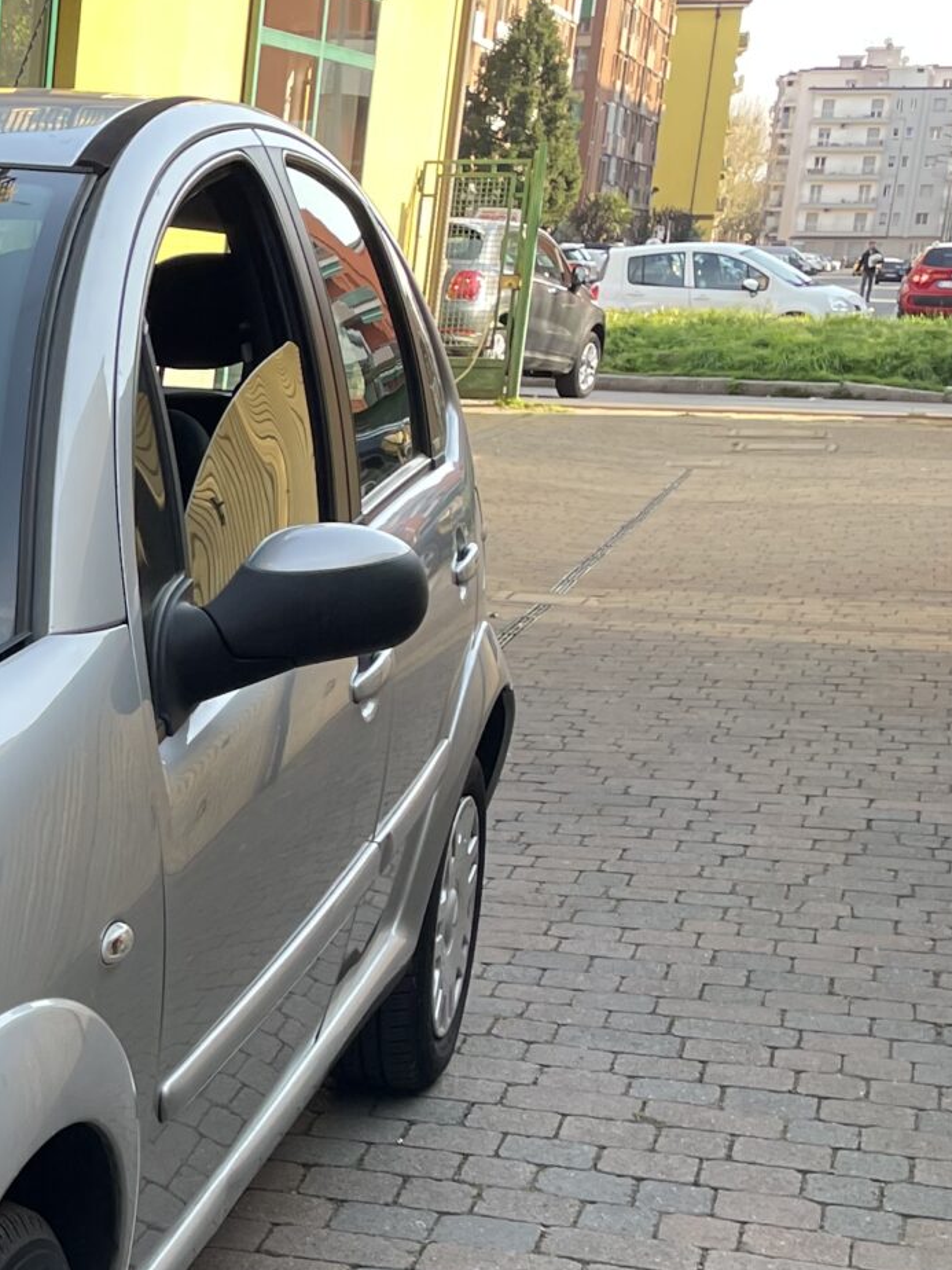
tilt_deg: -17.8
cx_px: -574
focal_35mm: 72
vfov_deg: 26.6
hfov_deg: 17.8
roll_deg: -0.7
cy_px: 995
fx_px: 2640
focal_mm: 4.2
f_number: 1.6
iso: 32
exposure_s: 1/262
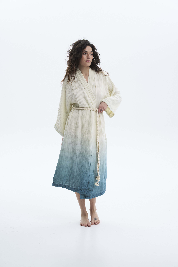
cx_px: 89
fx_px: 519
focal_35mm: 70
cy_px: 134
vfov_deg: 28.8
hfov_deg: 19.5
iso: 250
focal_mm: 70
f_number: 8
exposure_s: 1/200
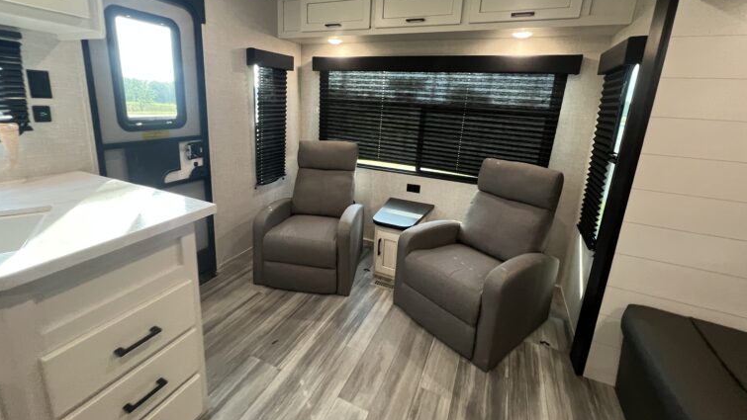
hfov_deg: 102.9
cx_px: 359
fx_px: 297
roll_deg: +0.2
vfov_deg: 70.0
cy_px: 172
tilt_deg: -16.8
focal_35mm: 15
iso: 320
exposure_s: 1/60
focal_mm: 1.57
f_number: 1.8
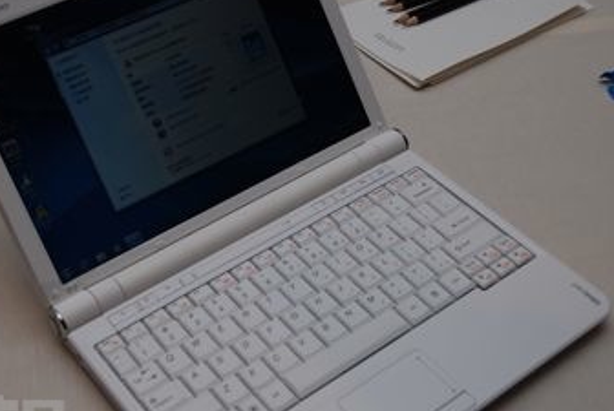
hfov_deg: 35.5
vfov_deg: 24.4
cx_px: 227
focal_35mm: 56
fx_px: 952
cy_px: 222
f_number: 5.6
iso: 200
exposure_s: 1/60
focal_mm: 25
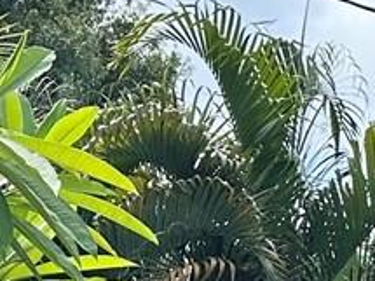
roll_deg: +0.7
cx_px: 698
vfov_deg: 7.7
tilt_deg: -3.7
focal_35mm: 179
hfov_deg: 10.3
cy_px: 686
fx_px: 1938
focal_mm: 6.86
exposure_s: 1/1916
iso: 80
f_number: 1.78
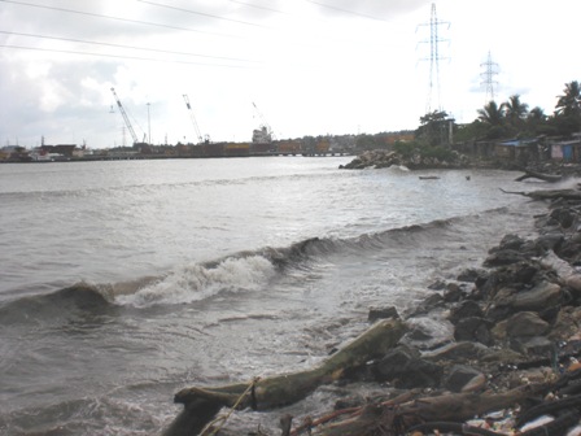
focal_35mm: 38
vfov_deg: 37.7
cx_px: 290
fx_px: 638
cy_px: 218
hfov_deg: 49.0
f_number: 5.6
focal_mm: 6.3
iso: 64
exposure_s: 1/640
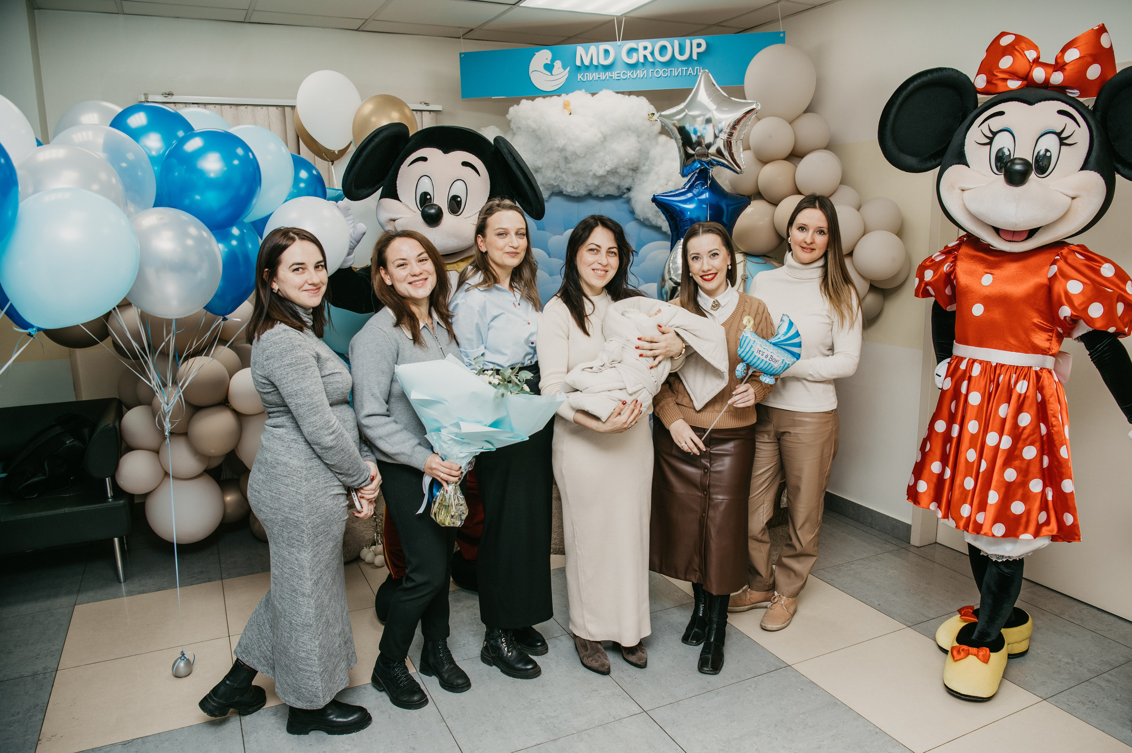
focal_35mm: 25
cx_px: 600
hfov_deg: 70.5
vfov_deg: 50.4
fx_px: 800
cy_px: 400
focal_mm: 24
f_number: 4
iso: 160
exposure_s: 1/160
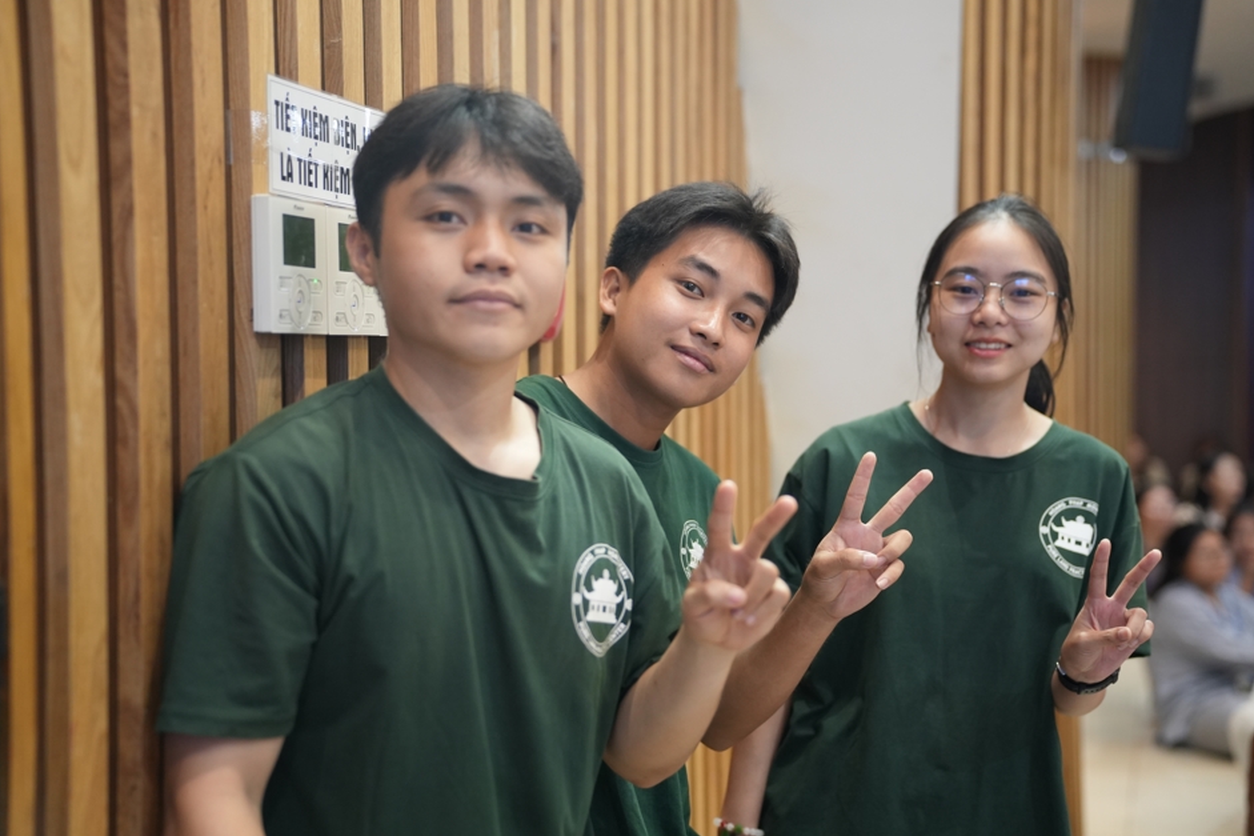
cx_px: 618
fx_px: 1985
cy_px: 413
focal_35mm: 57
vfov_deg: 23.8
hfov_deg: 35.1
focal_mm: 55
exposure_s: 1/100
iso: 2000
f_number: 2.2
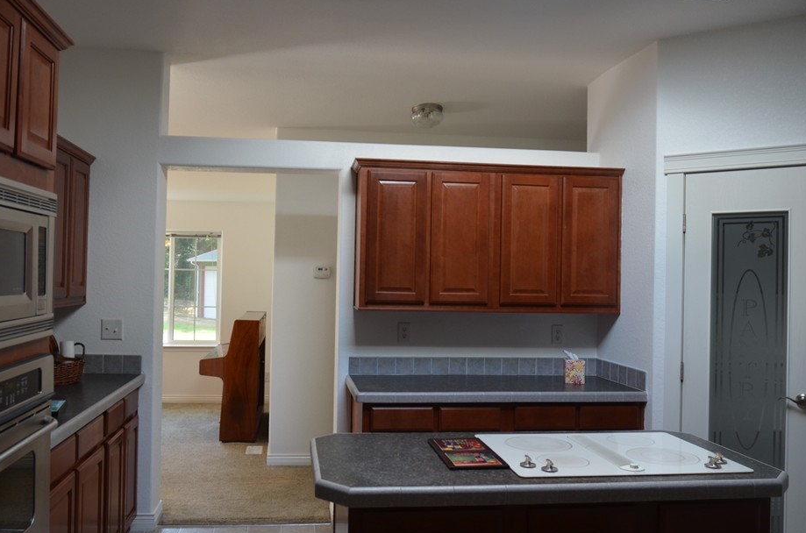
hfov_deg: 58.7
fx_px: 715
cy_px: 270
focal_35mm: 32
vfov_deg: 40.9
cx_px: 362
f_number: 4.5
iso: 400
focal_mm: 18
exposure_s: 1/80
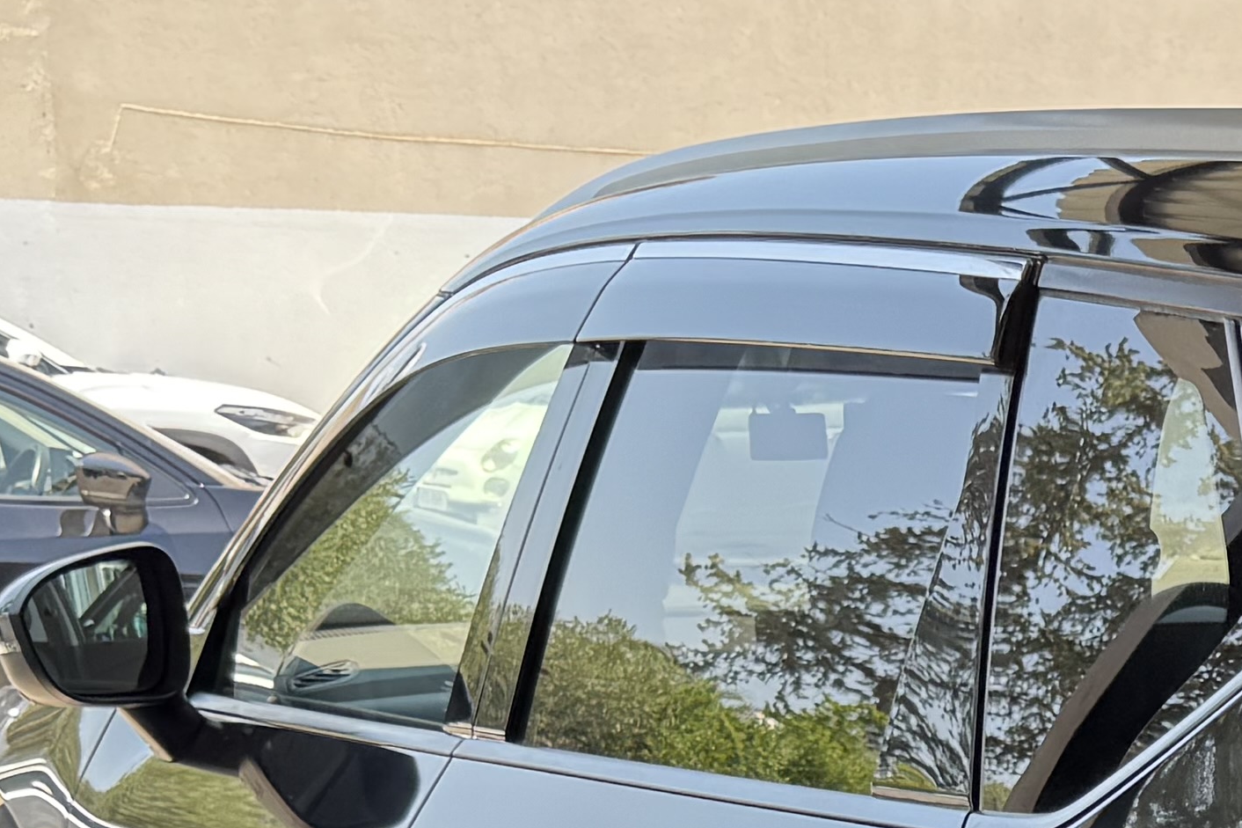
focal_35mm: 101
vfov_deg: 12.5
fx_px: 3484
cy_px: 1410
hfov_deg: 18.7
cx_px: 1639
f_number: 1.78
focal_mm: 6.76
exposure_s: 1/282
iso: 64
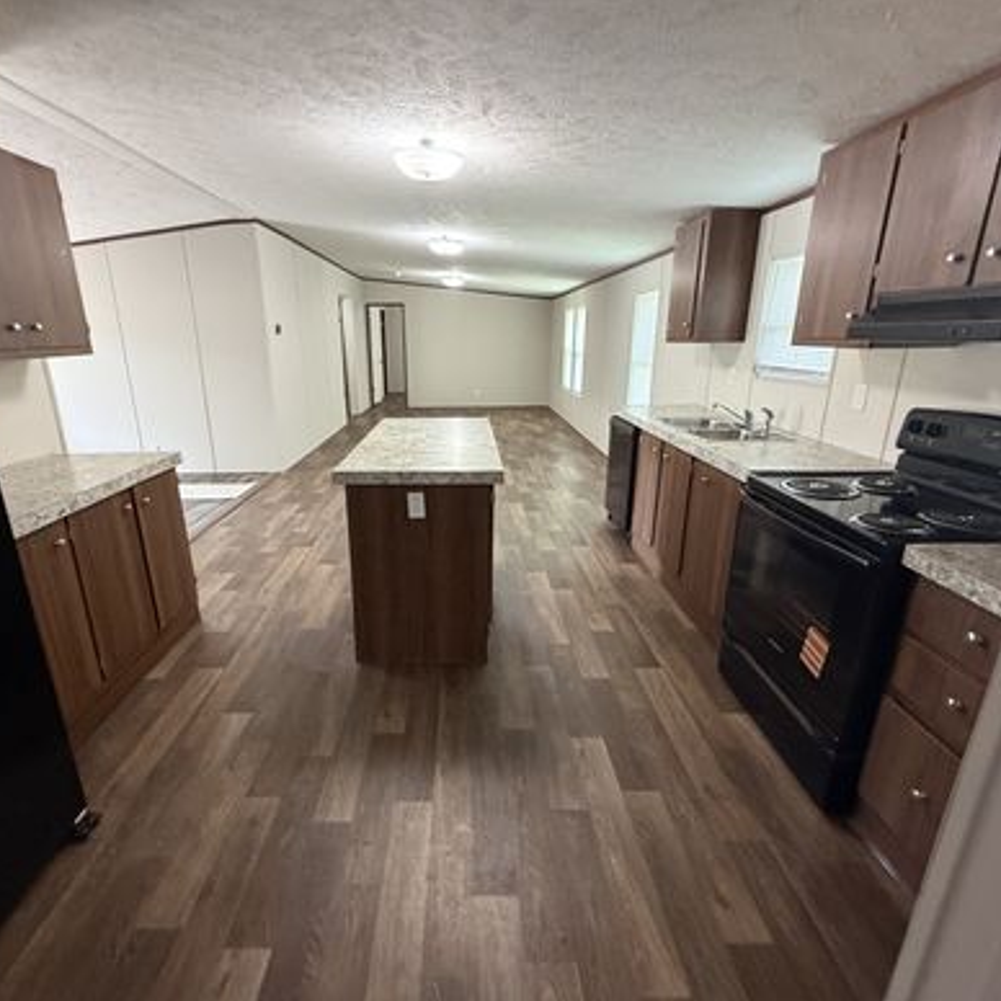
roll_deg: +0.3
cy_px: 508
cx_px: 453
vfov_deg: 84.0
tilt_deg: -16.9
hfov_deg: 83.7
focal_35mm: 17
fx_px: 556
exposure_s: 1/60
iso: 500
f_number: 2.2
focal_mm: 2.22
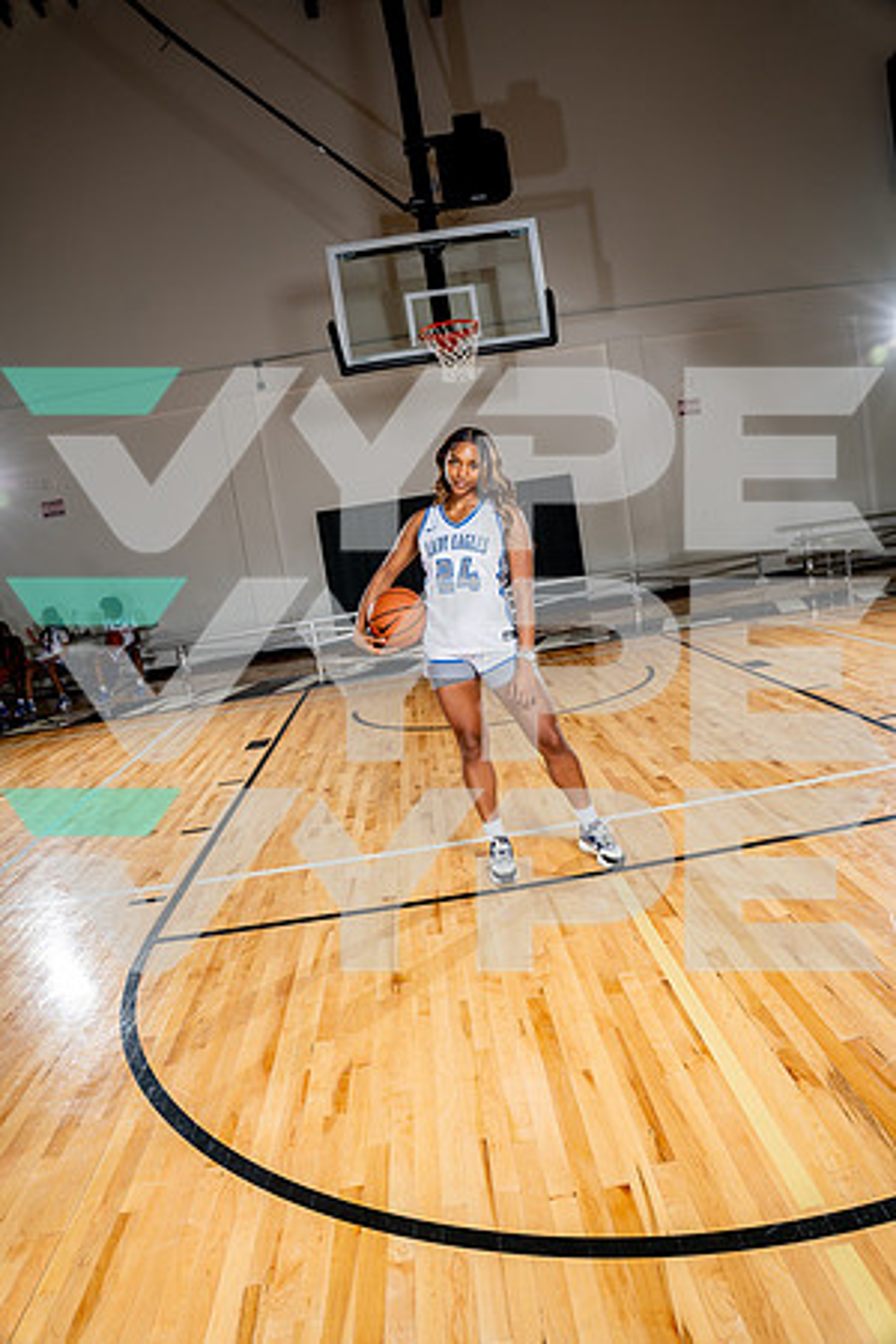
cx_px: 448
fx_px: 896
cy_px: 672
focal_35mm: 24
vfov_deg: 73.7
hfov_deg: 53.1
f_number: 5.6
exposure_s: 1/250
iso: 200
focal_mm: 24
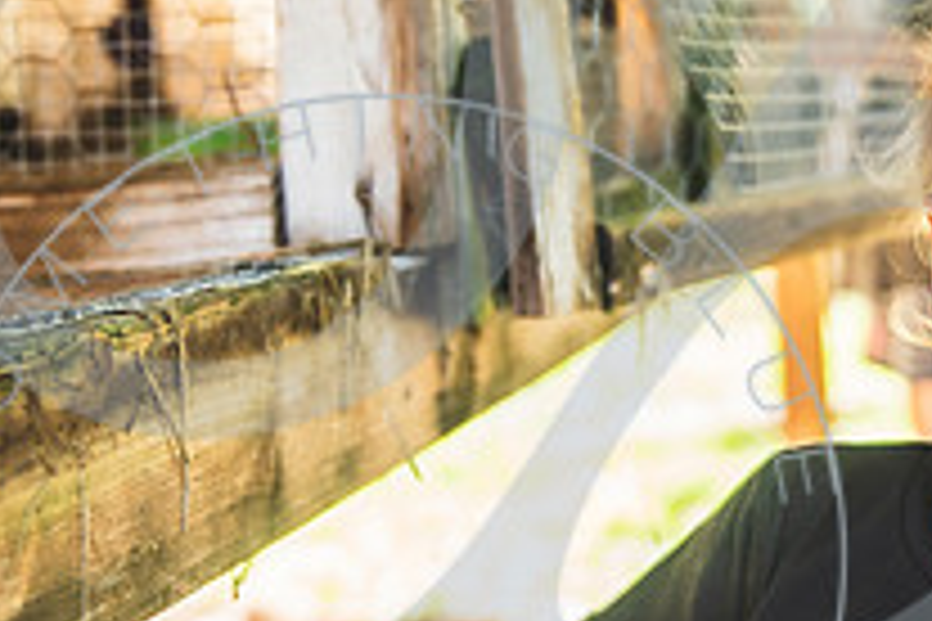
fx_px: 2252
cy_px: 178
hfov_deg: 23.3
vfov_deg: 15.7
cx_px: 608
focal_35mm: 87
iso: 100
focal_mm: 31
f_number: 2.8
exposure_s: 1/160
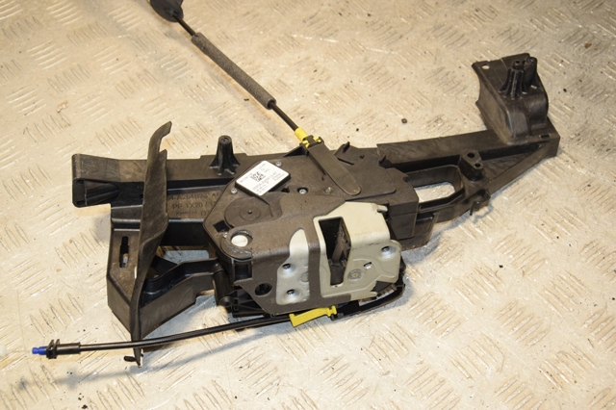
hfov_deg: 38.9
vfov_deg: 26.5
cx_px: 308
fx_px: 872
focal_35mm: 51
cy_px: 205
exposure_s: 1/200
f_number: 7.1
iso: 800
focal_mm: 34
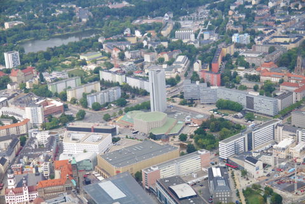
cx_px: 152
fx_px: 635
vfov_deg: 18.2
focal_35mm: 75
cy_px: 102
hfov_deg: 27.0
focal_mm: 50
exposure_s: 1/500
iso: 100
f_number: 3.5
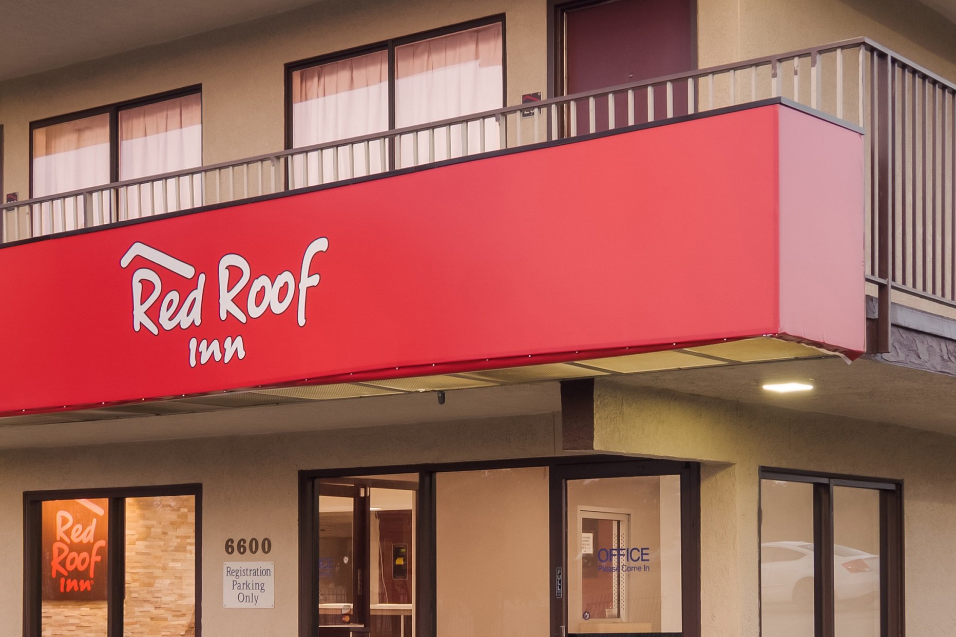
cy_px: 271
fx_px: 1540
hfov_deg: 34.4
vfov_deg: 23.4
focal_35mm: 58
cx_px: 581
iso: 160
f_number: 8
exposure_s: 1/8
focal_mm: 16
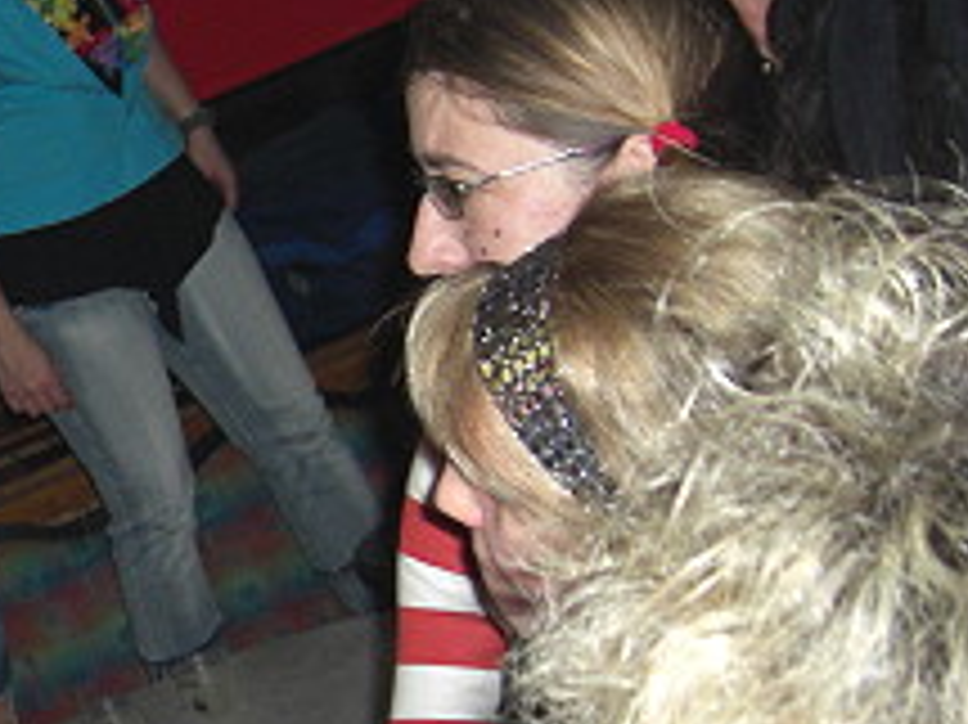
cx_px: -290
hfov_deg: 17.3
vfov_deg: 13.8
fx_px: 2990
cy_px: 508
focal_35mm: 107
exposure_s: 1/60
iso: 200
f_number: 2.8
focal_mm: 7.9
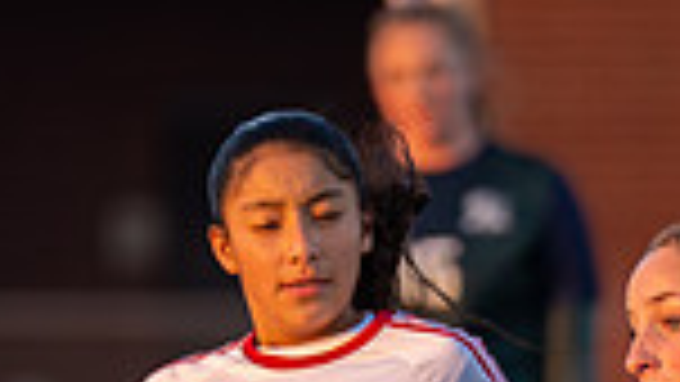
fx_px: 31271
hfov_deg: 1.2
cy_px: 723
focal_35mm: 1734
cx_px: 669
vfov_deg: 0.7
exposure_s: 1/1600
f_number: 2.8
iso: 400
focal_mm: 200
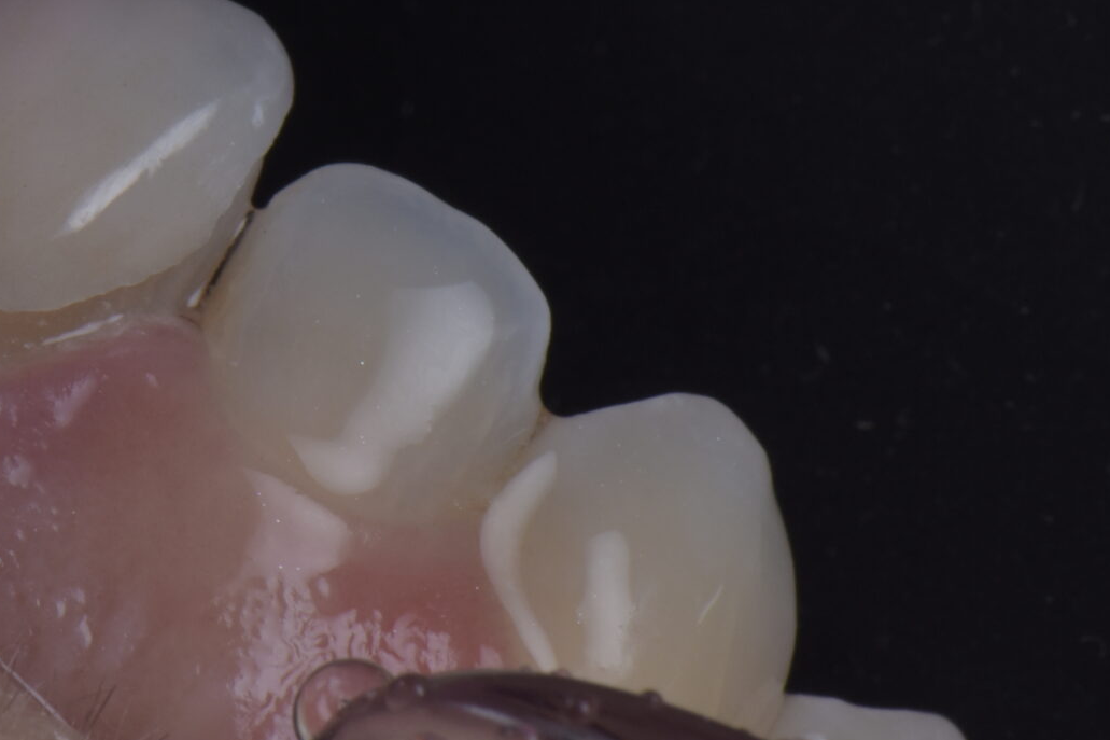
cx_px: 71
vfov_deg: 3.5
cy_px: 38
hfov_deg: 5.3
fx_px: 12061
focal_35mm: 391
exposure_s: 1/160
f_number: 29
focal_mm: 105
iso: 160
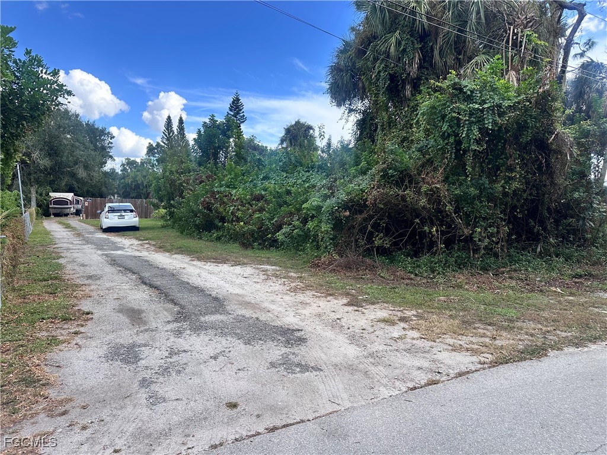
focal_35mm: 24
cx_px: 304
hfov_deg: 71.6
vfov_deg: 56.8
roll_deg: -1.9
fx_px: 421
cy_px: 228
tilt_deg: -3.7
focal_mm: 6.86
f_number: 1.78
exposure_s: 1/1562
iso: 80
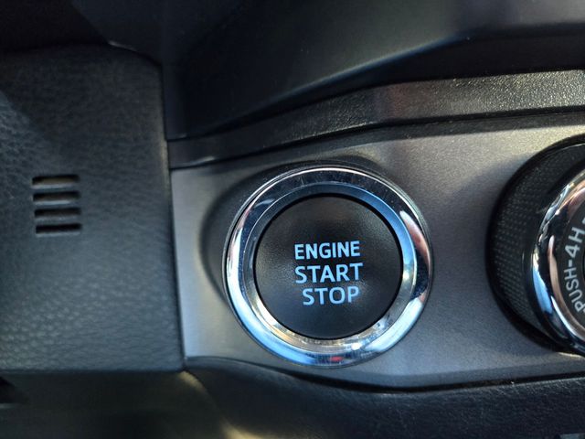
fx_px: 389
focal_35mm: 23
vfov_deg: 58.9
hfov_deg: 73.9
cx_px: 292
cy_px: 220
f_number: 1.8
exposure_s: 1/60
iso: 1600
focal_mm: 5.4
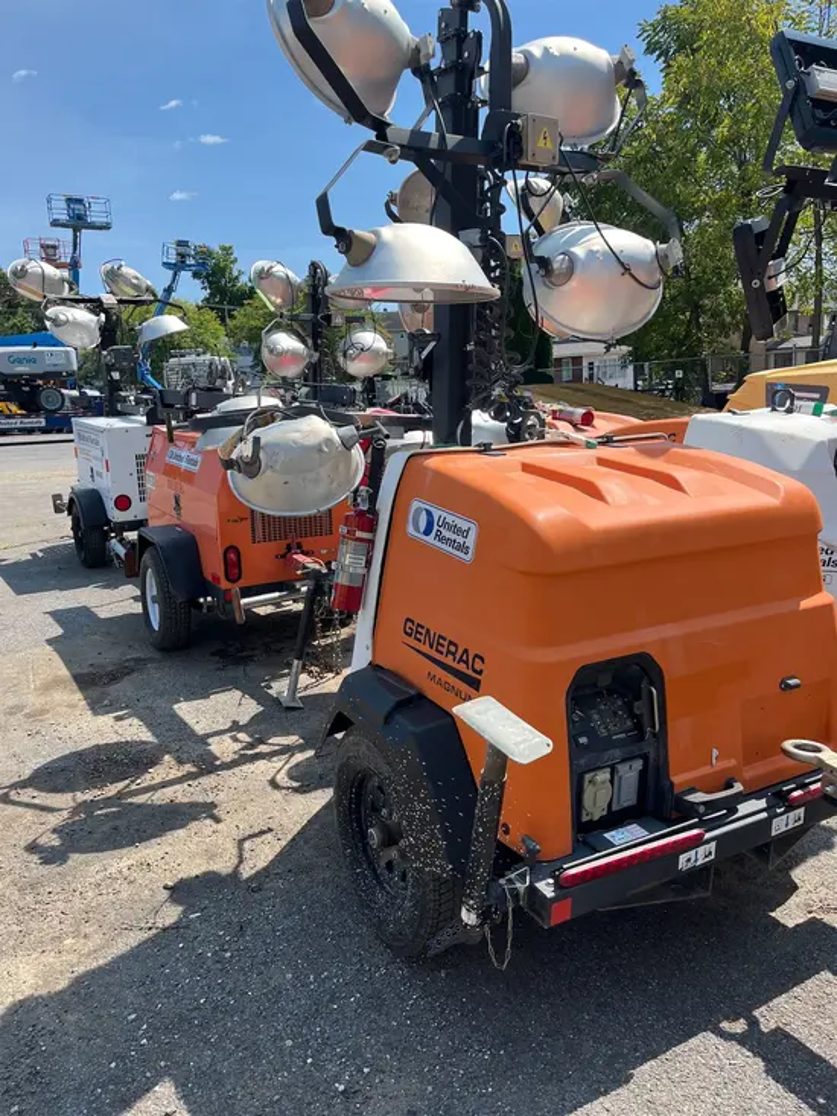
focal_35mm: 26
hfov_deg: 53.1
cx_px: 418
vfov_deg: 67.3
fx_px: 838
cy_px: 558
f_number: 1.6
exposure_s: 1/1923
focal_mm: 5.1
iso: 50
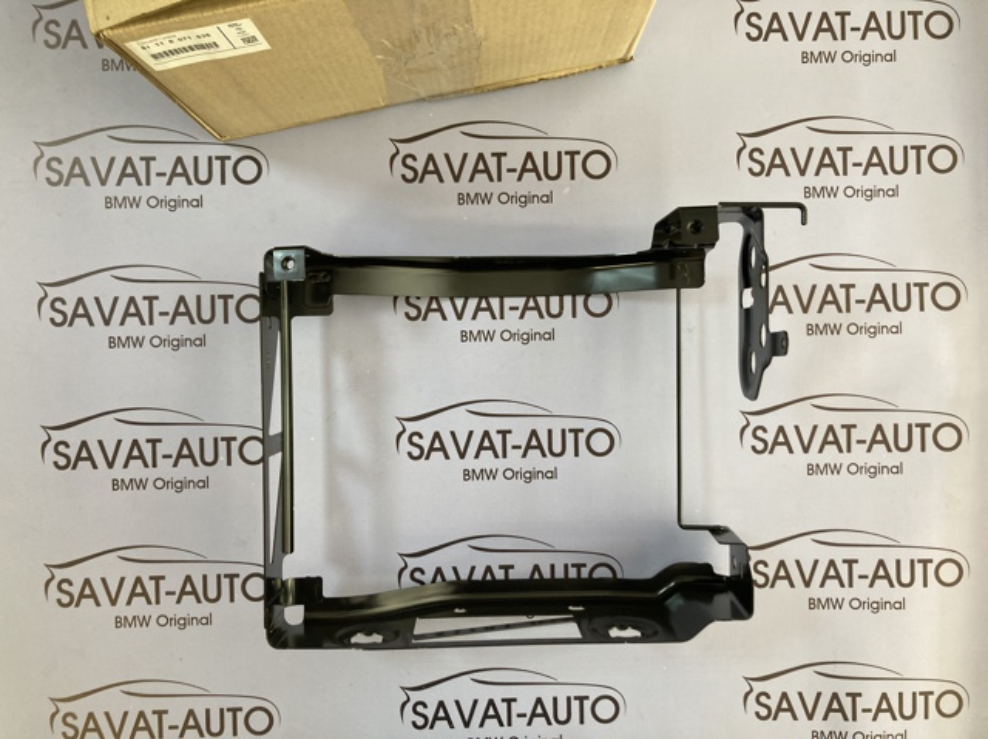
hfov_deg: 63.5
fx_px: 799
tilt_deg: -88.0
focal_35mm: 28
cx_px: 494
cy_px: 370
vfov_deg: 49.7
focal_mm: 3.99
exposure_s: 1/61
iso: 80
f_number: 1.8
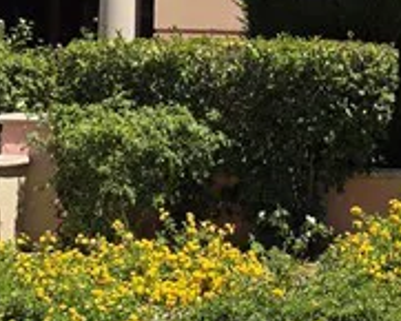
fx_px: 1508
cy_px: -241
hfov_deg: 15.1
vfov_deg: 11.4
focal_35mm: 127
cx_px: 186
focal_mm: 6.3
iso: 80
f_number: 1.7
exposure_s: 1/5608
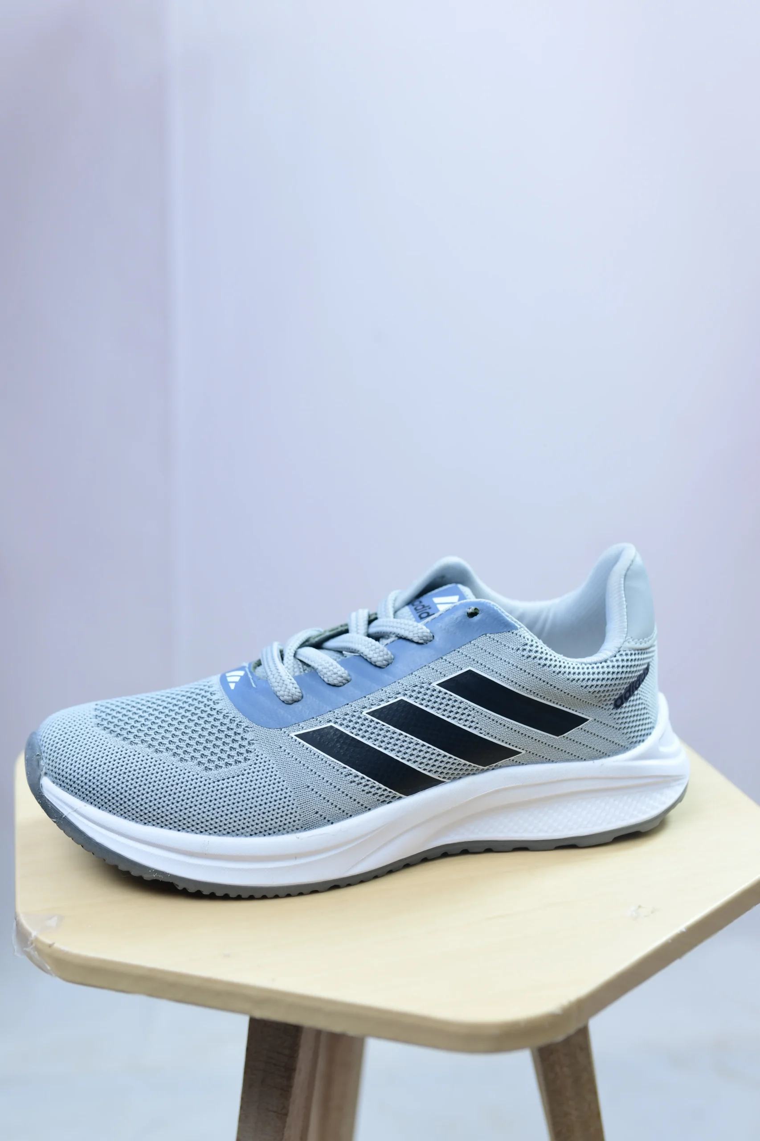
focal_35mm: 42
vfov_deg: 46.4
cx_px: 380
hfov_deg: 31.9
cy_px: 570
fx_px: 1330
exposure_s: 1/100
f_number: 3.2
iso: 250
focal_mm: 35
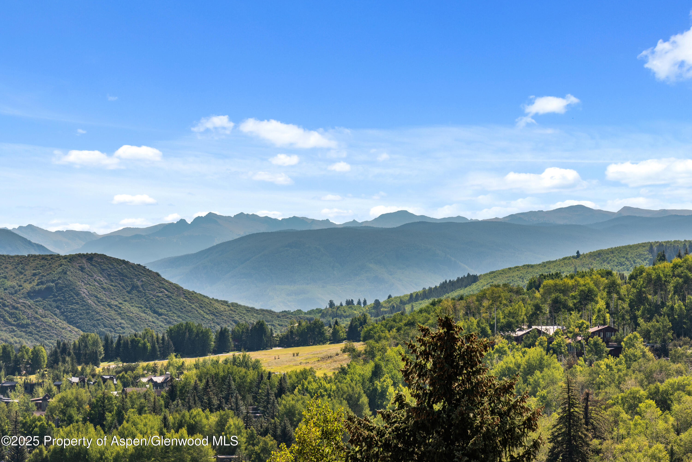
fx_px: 2019
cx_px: 346
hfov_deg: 19.5
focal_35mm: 105
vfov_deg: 13.0
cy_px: 231
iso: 160
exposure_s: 1/800
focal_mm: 105
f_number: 7.1
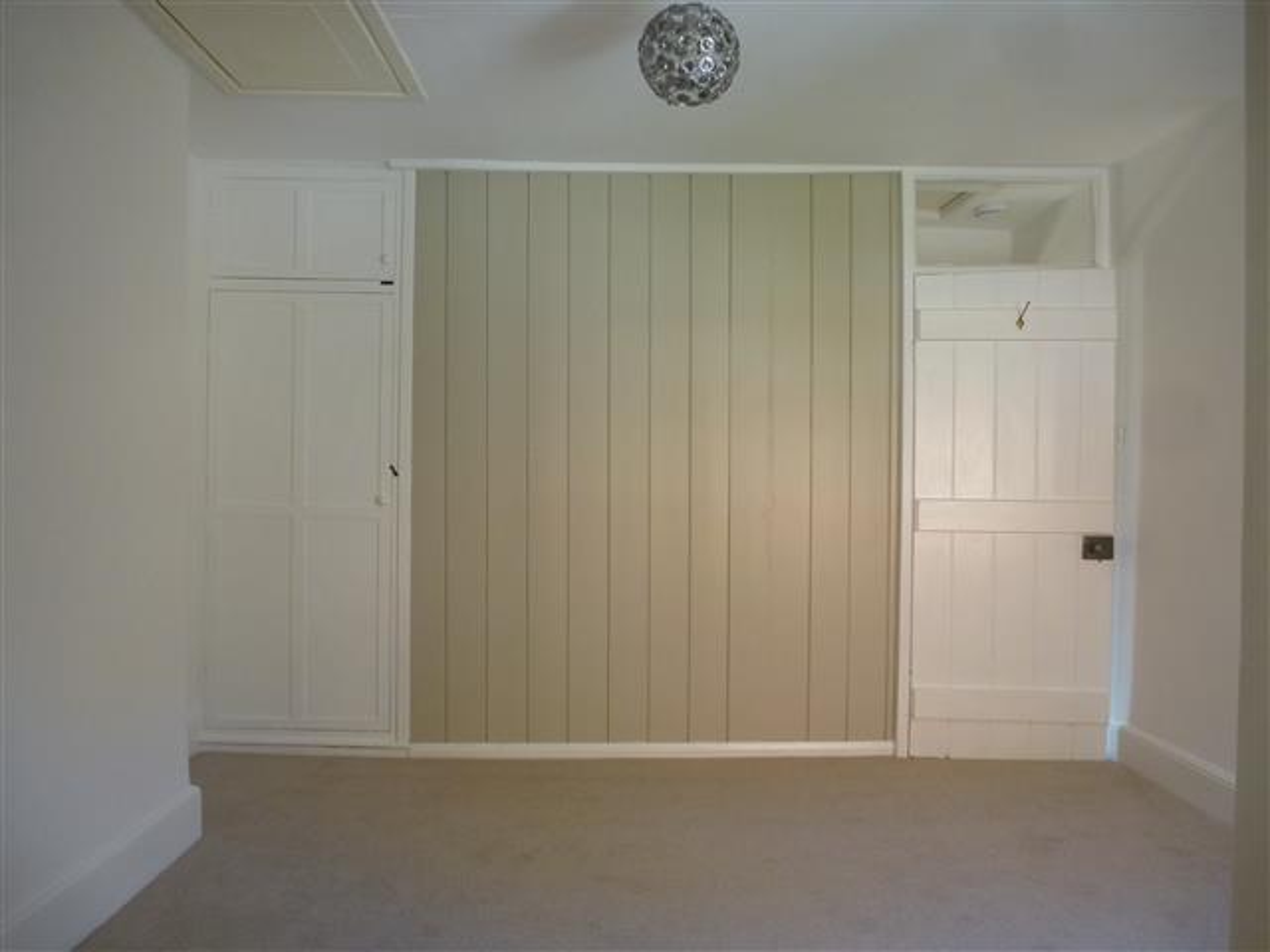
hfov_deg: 71.6
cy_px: 476
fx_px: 881
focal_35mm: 24
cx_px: 635
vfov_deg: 56.8
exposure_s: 1/60
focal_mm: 4.3
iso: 320
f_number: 3.3
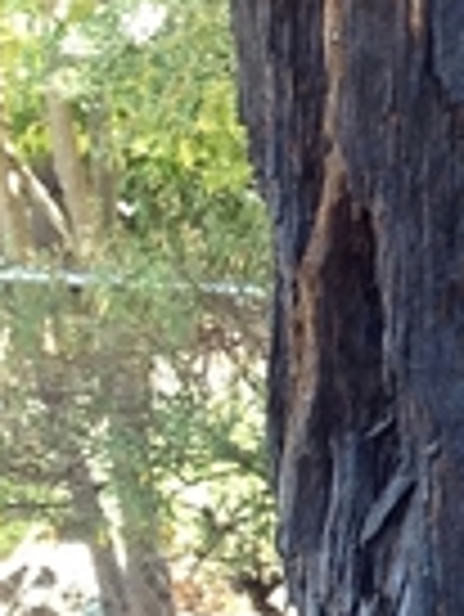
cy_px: 427
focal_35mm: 262
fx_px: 4675
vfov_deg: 7.5
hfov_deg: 5.4
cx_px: 1275
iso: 64
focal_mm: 4.28
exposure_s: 1/60
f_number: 2.4
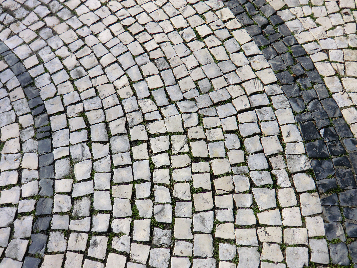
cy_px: 136
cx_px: 175
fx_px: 361
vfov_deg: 40.7
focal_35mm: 35
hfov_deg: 52.6
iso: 64
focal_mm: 6.1
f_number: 3.6
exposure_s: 1/800
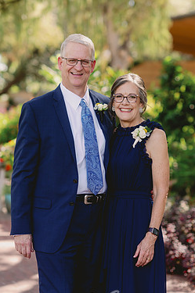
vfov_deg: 20.0
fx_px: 831
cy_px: 170
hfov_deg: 13.4
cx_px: 96
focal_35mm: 102
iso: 80
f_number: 2.5
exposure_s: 1/320
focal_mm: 85
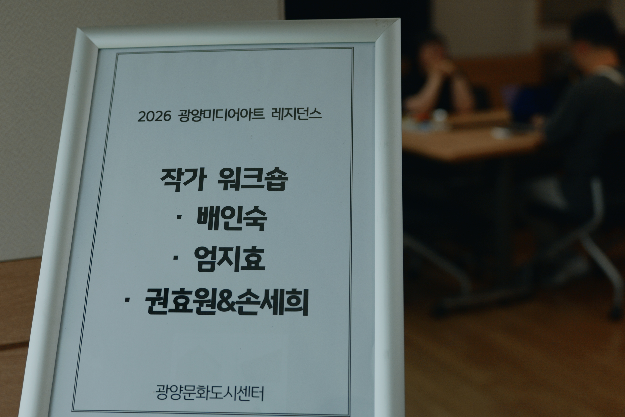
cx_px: 312
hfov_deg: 41.1
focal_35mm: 48
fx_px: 833
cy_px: 208
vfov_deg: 28.1
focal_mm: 41
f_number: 2.8
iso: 640
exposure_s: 1/100
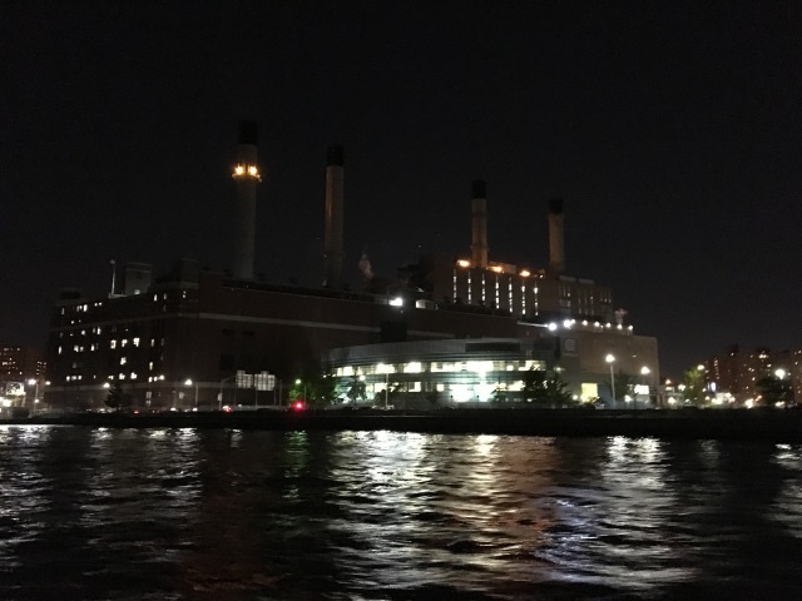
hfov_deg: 61.7
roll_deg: +0.6
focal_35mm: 29
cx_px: 401
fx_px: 672
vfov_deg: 48.2
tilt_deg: +9.2
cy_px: 300
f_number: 2.2
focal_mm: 4.15
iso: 1250
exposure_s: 1/15
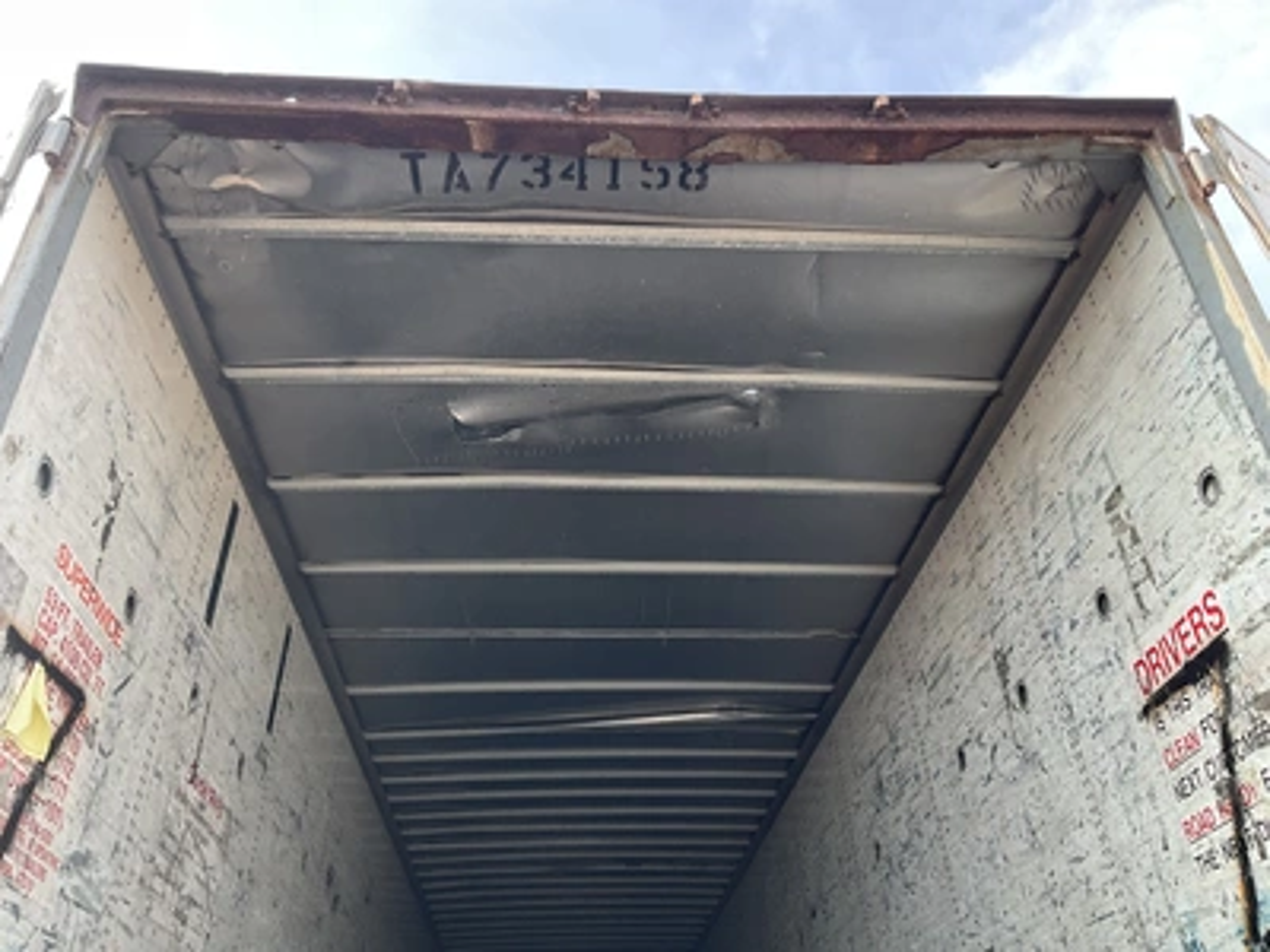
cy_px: 476
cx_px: 635
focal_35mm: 29
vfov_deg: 48.2
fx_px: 1064
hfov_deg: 61.7
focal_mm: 3
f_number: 1.8
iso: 16
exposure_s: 1/138
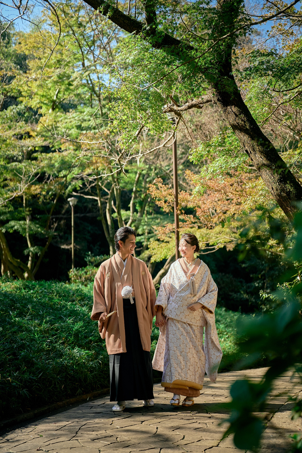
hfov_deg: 27.0
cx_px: 151
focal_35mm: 50
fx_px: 628
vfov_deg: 39.6
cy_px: 226
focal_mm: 50
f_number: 1.8
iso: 80
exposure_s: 1/5000
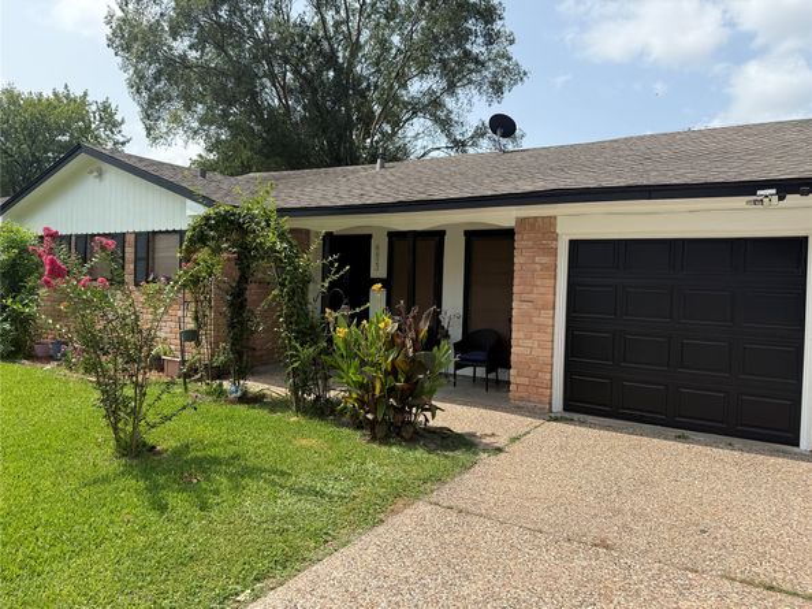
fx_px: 563
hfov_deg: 71.6
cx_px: 406
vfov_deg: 56.8
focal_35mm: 24
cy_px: 304
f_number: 1.78
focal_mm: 6.76
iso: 80
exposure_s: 1/3584
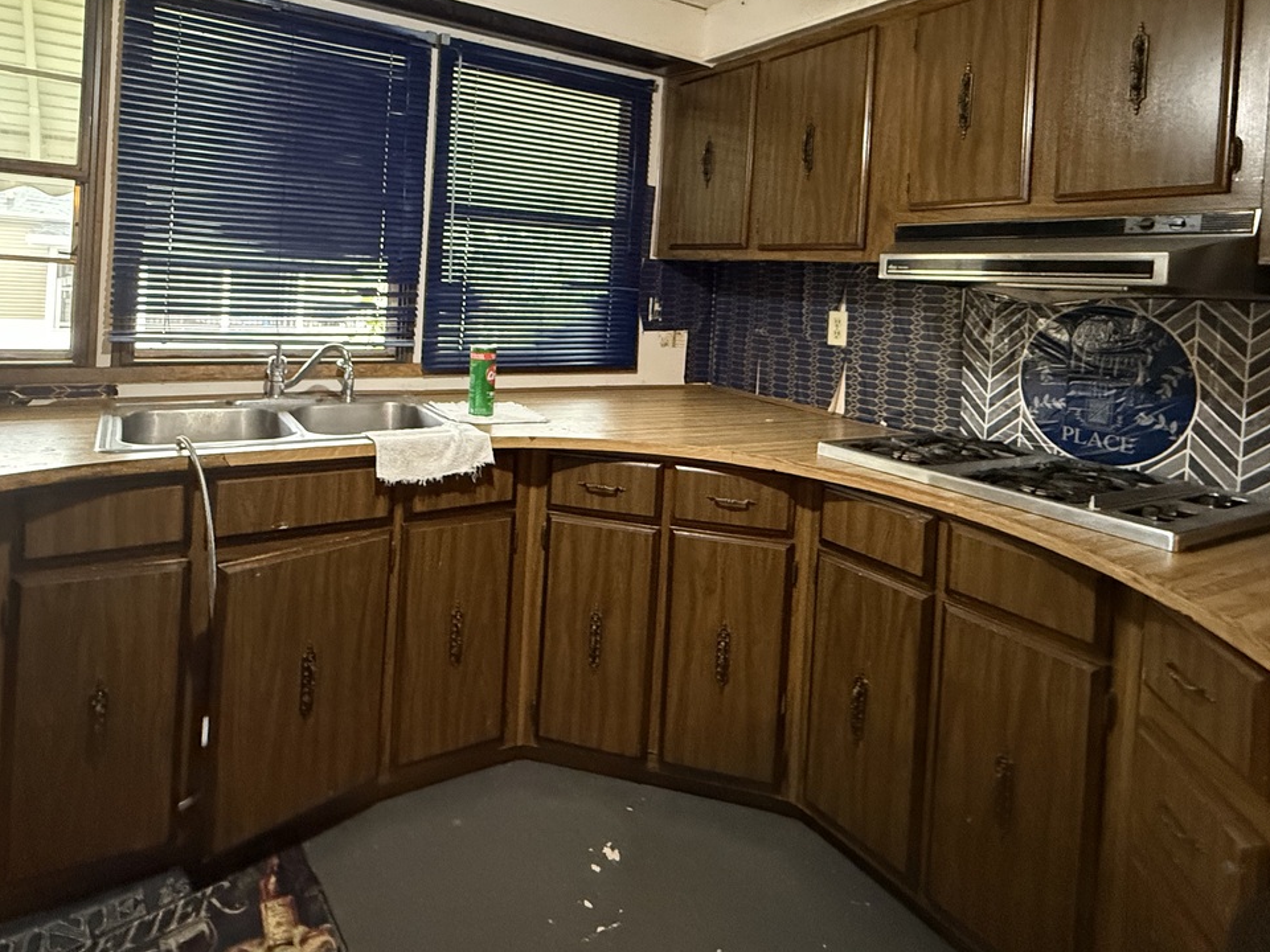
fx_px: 770
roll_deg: -3.3
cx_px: 590
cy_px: 292
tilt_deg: -0.7
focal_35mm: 21
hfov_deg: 78.9
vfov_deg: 61.4
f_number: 2.2
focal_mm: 2.22
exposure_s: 1/60
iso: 800
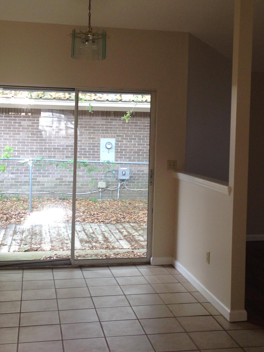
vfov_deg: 36.7
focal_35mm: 52
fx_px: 529
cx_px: 135
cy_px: 150
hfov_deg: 28.0
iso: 64
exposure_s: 1/60
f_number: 2.4
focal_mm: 4.12
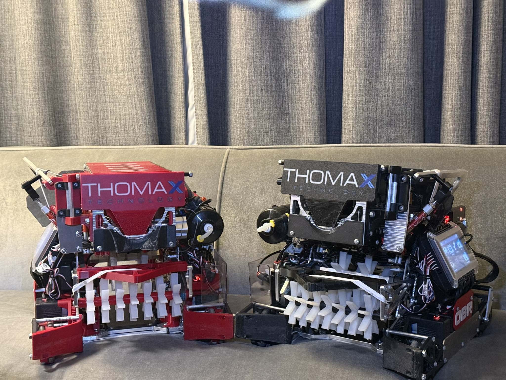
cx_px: 253
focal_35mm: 48
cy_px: 190
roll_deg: +0.7
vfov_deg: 30.3
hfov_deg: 39.7
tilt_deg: -7.0
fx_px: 702
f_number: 1.78
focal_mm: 6.76
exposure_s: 1/40
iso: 500
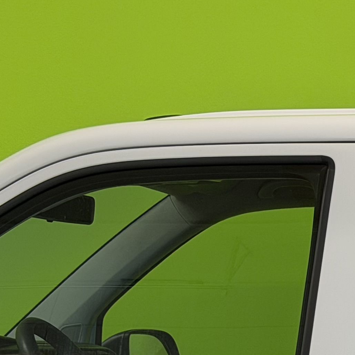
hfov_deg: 10.0
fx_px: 1926
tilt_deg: -6.2
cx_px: 623
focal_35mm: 166
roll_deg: -1.6
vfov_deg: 10.3
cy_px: 497
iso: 100
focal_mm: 6.76
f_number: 1.78
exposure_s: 1/96
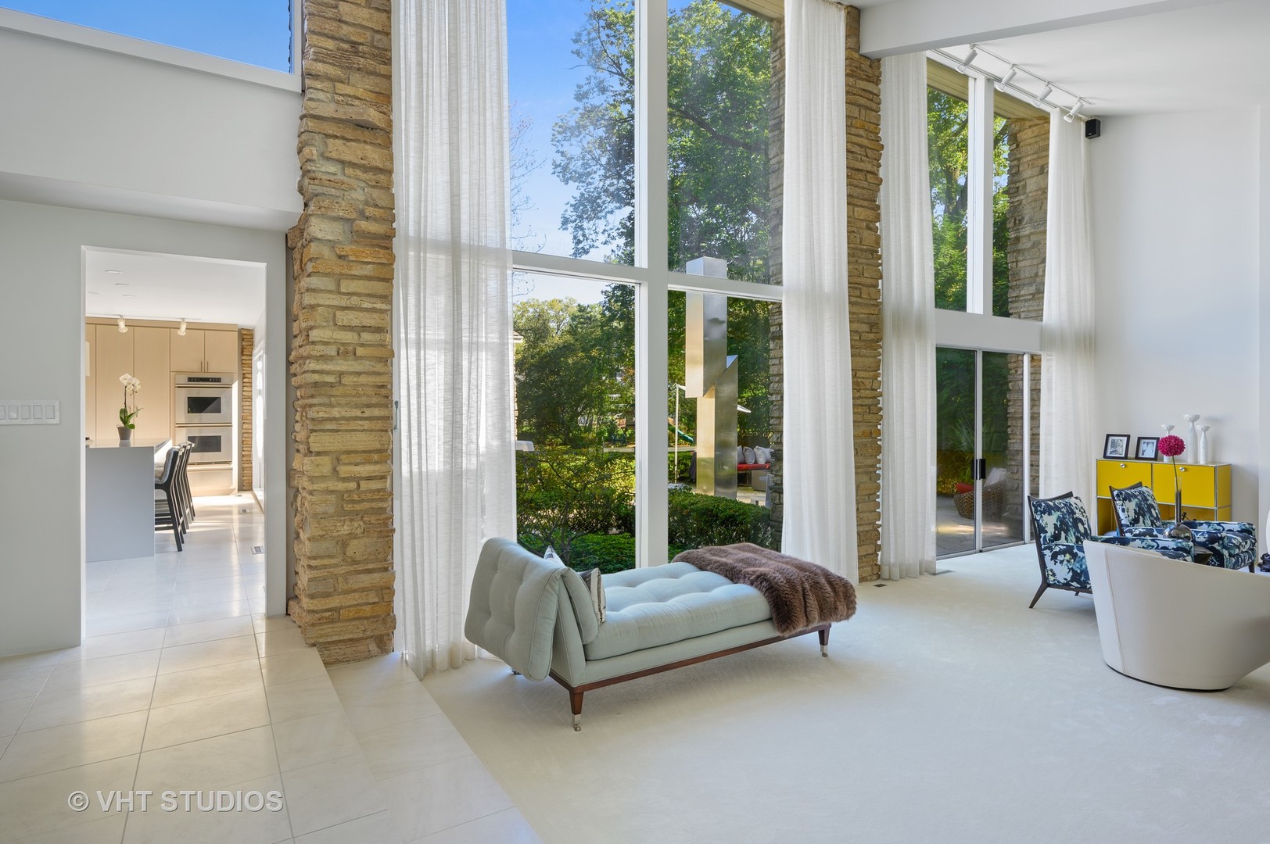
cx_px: 635
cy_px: 422
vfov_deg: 64.5
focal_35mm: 19
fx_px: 670
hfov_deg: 87.0
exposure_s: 1/6
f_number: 8
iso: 200
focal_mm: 19
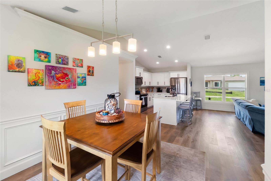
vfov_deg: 77.3
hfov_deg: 100.4
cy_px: 90
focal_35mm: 15
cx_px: 136
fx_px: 113
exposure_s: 1/90
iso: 2000
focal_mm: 10
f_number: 5.6
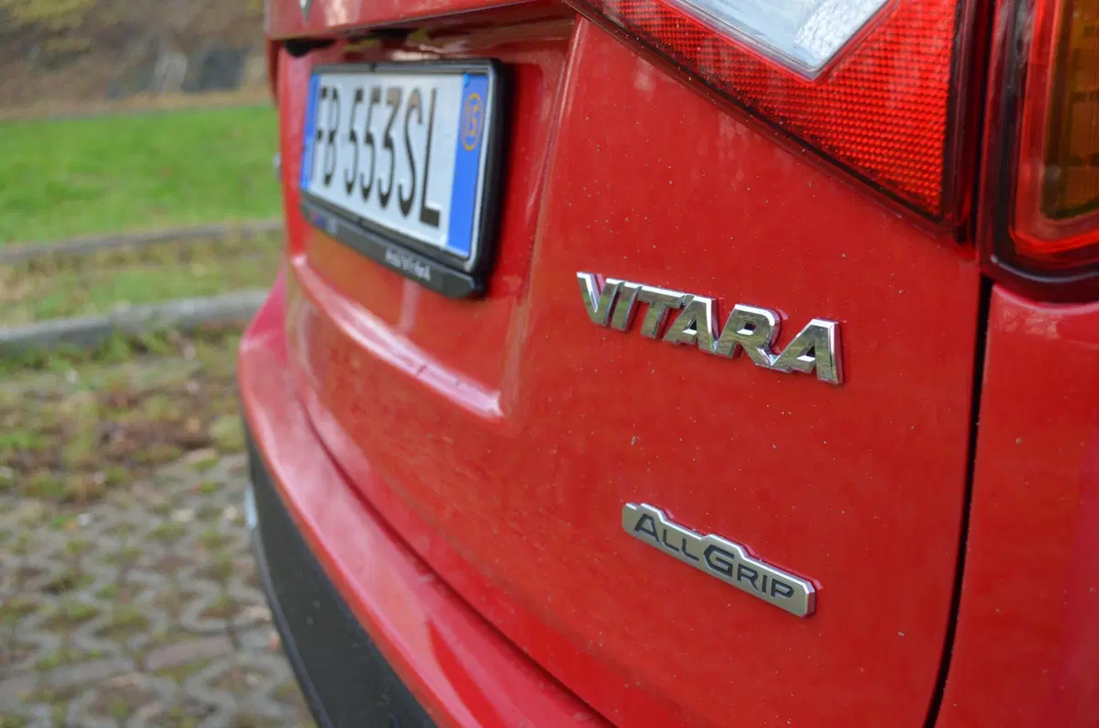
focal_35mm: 44
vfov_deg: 30.7
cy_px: 364
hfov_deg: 45.0
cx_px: 550
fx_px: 1325
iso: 400
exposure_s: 1/100
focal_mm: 29
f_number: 4.8
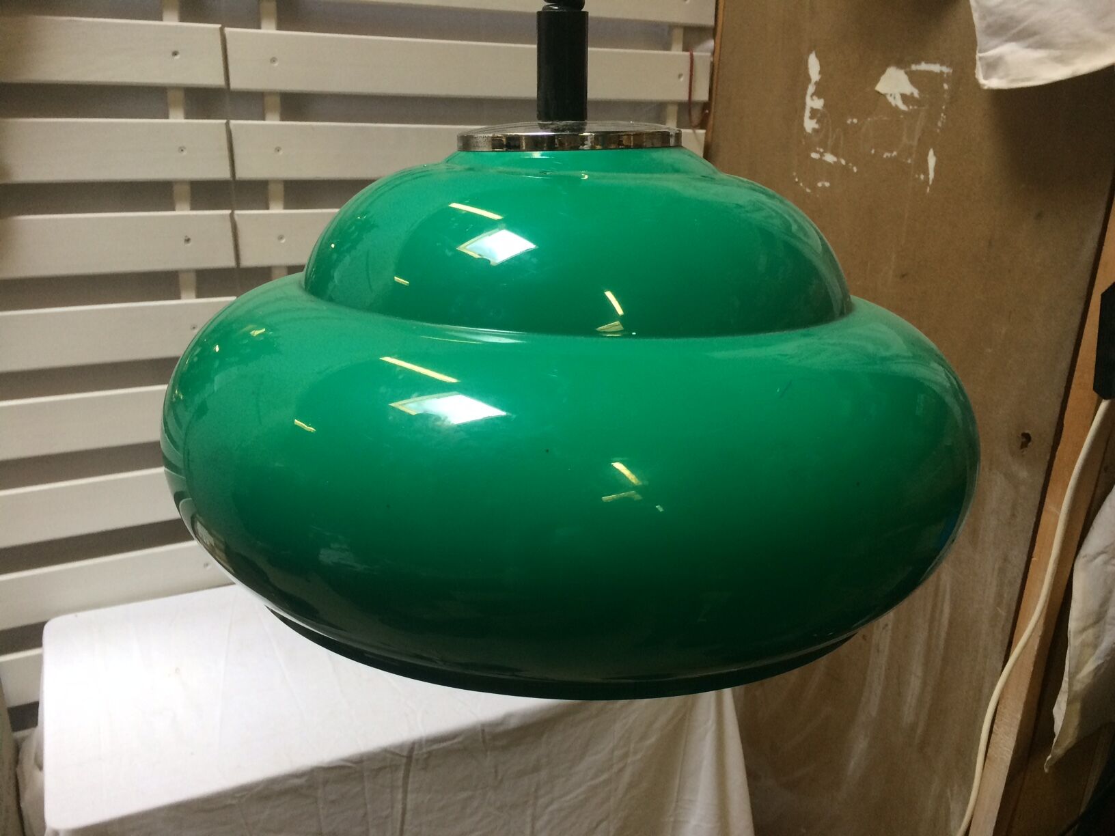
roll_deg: -2.0
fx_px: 934
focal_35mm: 29
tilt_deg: -19.7
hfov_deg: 61.7
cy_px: 418
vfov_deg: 48.2
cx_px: 558
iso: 64
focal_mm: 4.15
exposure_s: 1/33
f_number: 2.2
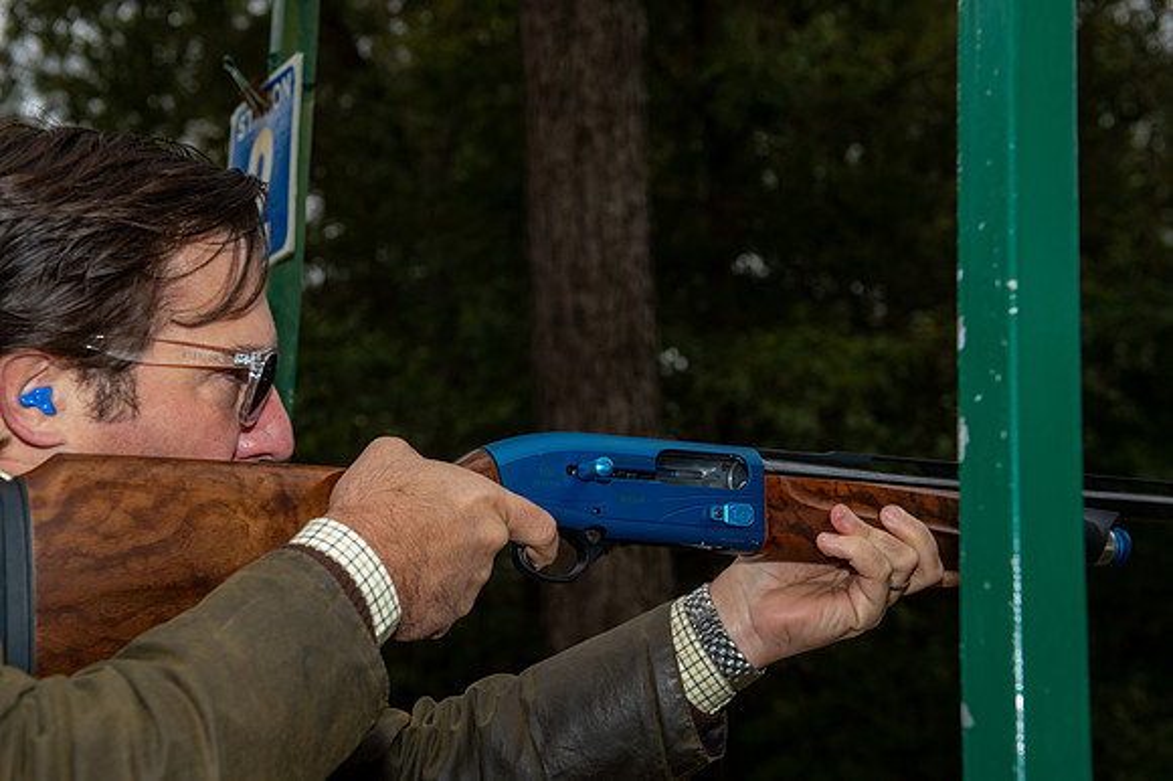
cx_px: 586
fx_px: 1824
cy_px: 390
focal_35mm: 56
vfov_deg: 24.2
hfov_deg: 35.7
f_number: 6.3
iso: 320
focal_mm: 56
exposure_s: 1/250
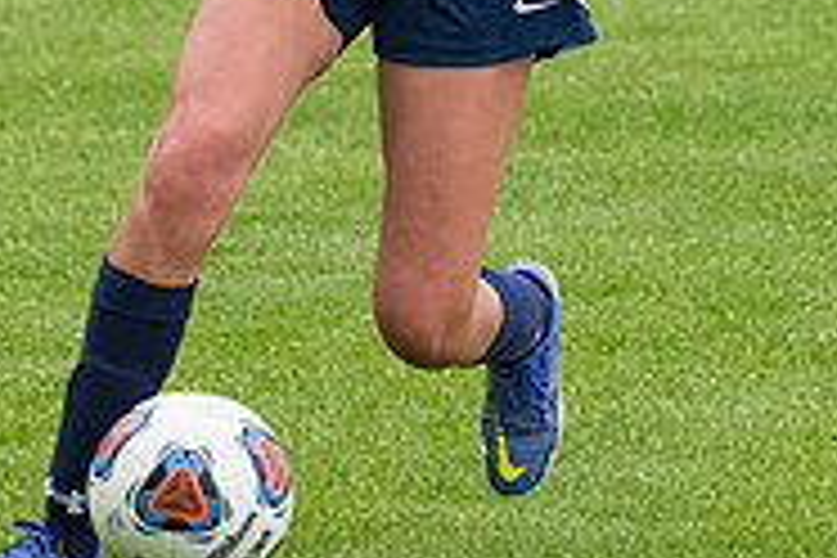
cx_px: 428
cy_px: -212
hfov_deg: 2.1
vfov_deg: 1.4
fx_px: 22876
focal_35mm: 984
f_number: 5.6
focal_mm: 210
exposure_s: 1/1600
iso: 2500
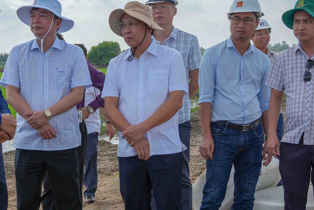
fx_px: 665
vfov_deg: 17.9
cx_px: 145
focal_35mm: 76
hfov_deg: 26.6
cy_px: 129
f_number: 4
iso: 100
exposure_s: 1/800
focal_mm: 21
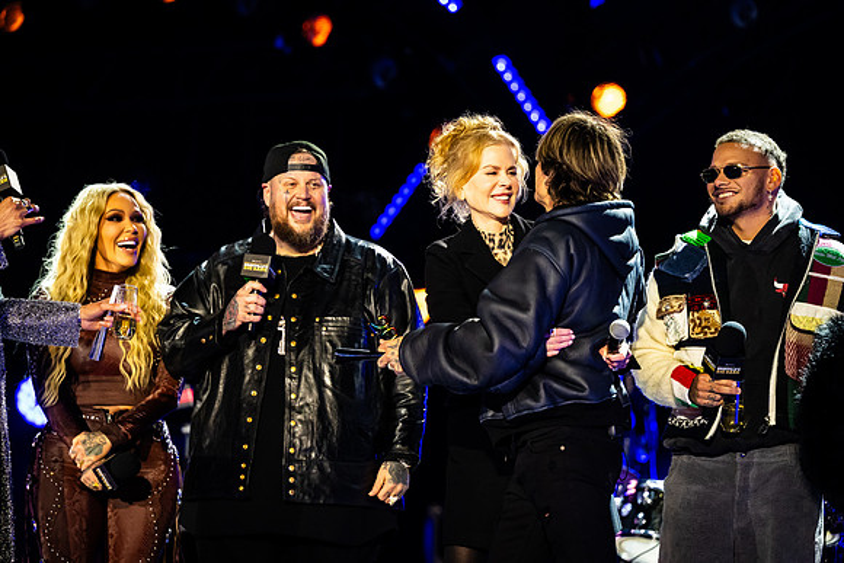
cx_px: 390
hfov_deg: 14.7
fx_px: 3282
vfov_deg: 9.8
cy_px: 260
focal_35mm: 140
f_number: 2.8
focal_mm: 130
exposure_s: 1/500
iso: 3200
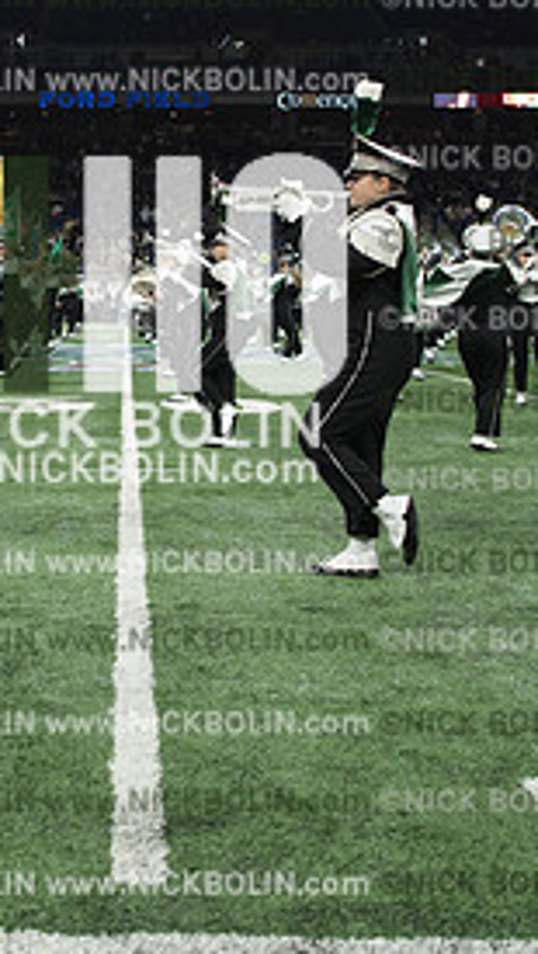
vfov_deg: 38.7
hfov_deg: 22.3
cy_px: 321
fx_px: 1342
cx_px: 101
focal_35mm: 53
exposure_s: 1/1250
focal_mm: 24
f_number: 2.8
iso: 1250
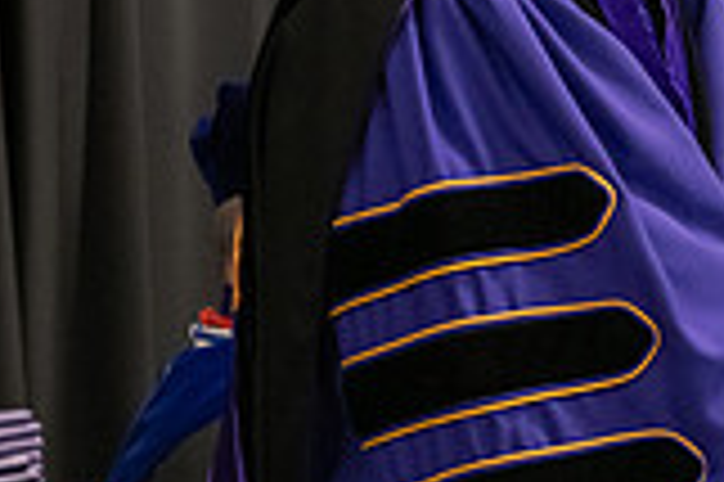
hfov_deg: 8.0
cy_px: 79
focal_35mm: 253
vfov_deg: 5.4
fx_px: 5083
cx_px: 1070
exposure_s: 1/125
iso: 2500
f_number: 5
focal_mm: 70
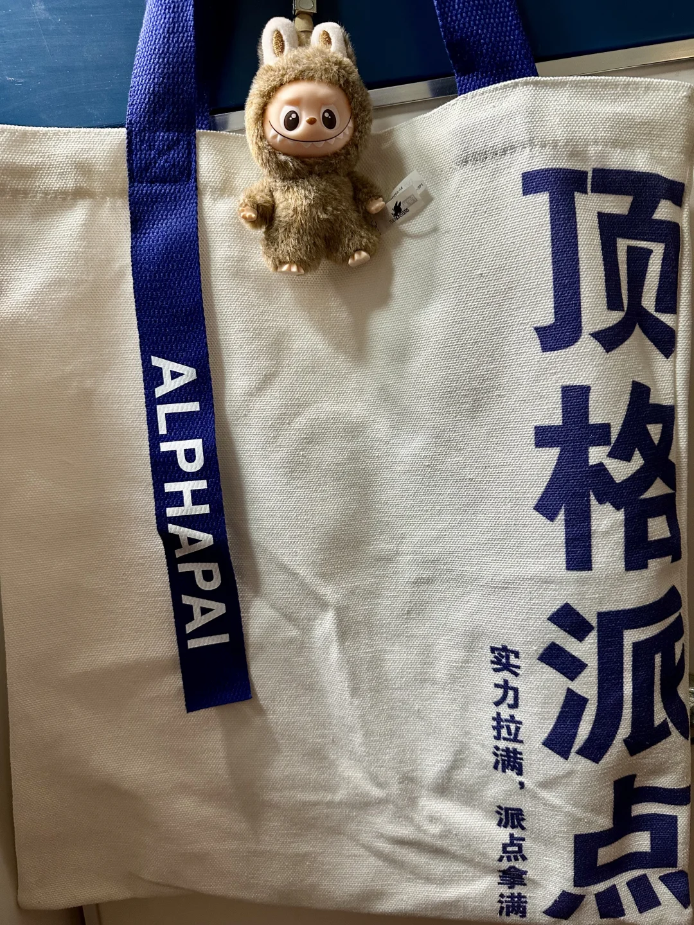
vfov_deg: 71.6
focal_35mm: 24
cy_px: 462
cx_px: 347
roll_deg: +6.4
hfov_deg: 56.8
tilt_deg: -7.3
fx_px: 642
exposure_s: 1/60
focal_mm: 6.86
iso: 250
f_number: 1.78
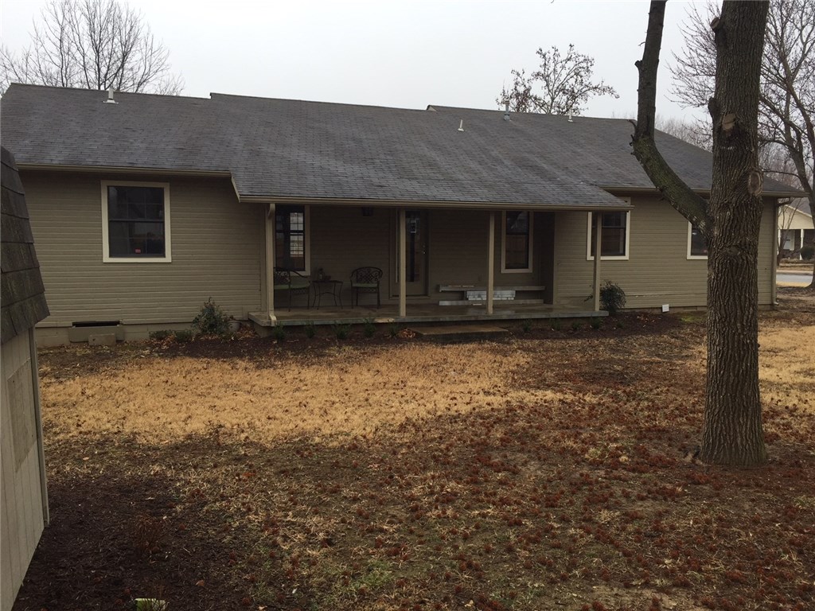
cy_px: 306
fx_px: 683
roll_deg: -0.6
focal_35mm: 29
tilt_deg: -3.5
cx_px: 408
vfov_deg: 48.2
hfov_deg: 61.7
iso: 32
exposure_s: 1/408
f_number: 2.2
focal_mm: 4.15
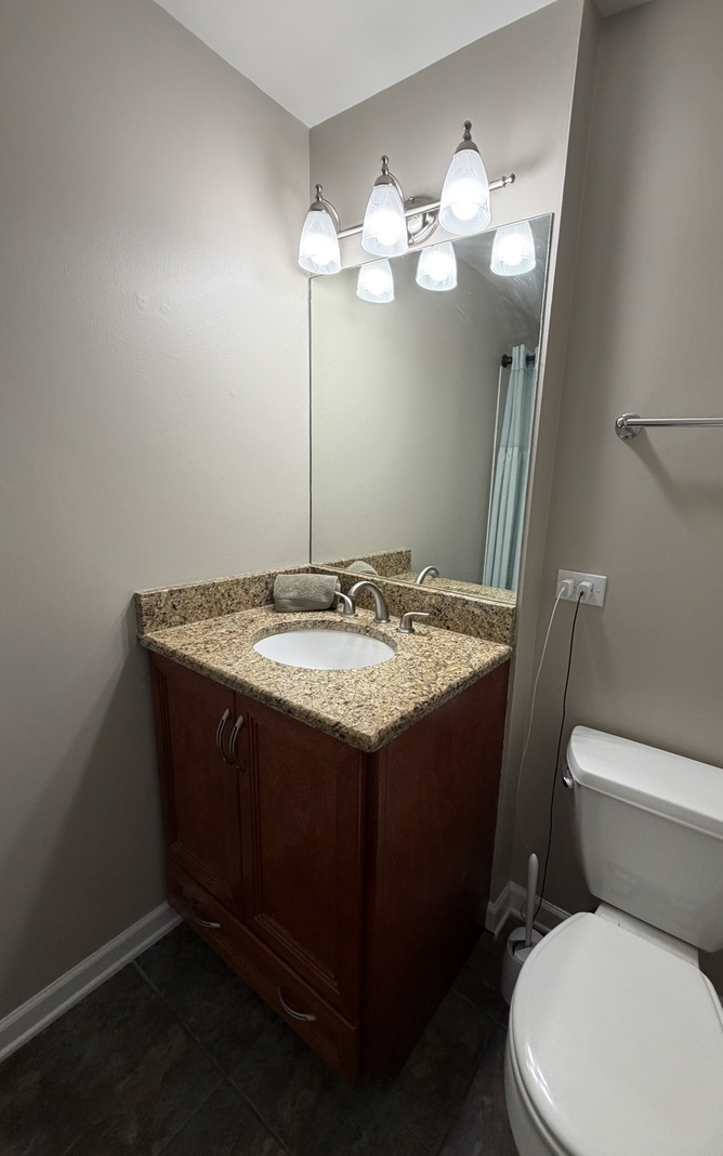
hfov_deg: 74.1
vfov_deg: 101.4
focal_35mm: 15
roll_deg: -2.5
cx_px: 430
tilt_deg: -12.2
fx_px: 473
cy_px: 580
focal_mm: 2.22
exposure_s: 1/120
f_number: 2.2
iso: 320
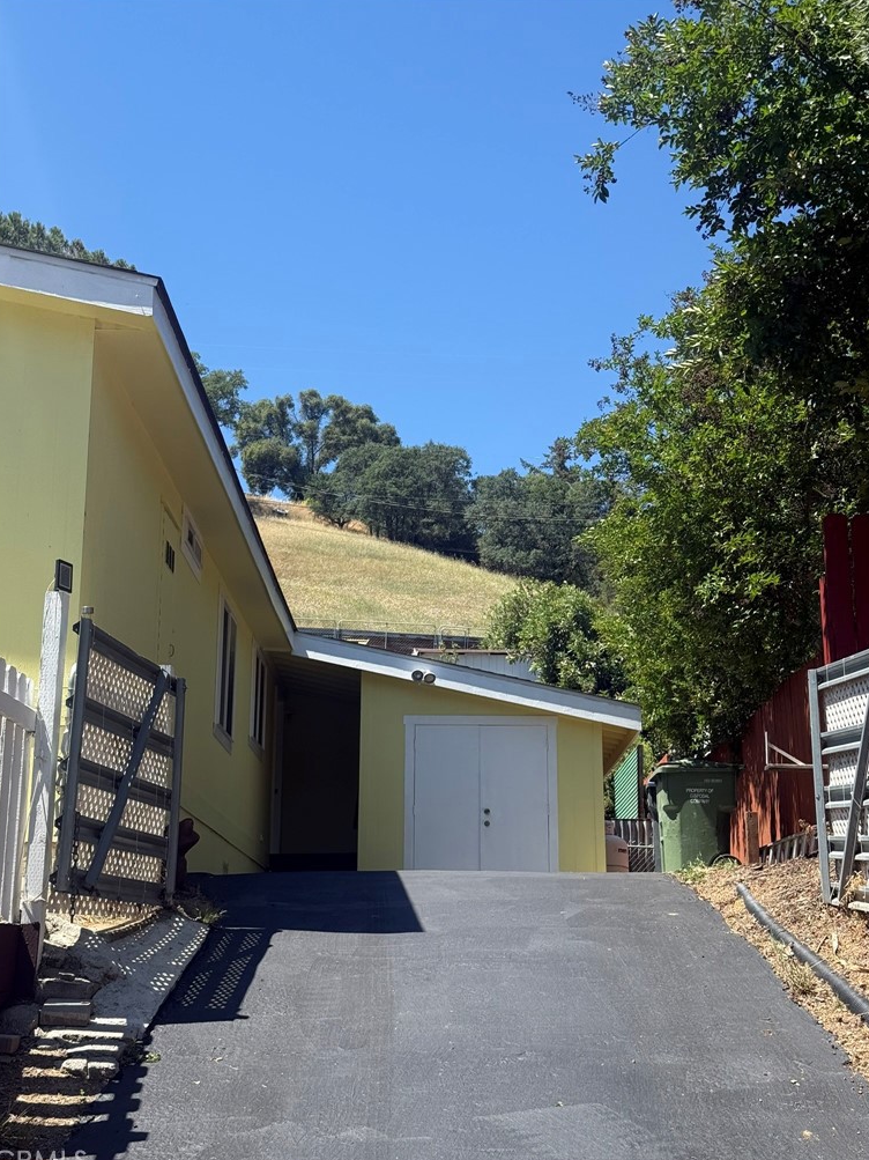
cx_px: 431
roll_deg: -2.5
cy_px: 585
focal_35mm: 49
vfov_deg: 38.9
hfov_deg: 29.7
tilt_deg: +16.7
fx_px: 1640
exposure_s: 1/2762
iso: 80
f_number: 1.78
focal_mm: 6.76
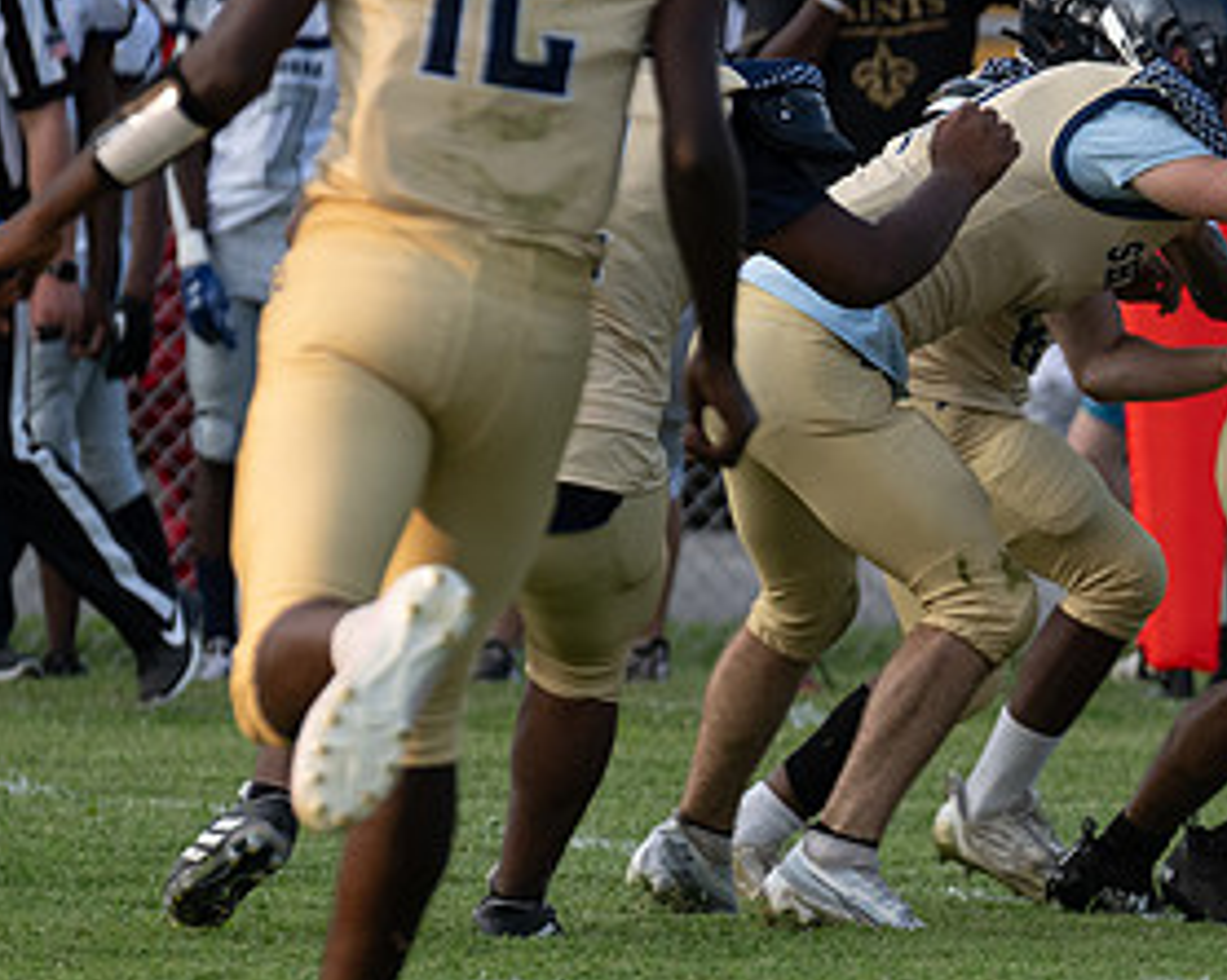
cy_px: 1039
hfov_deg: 2.5
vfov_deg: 2.0
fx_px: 27543
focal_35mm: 759
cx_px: 1730
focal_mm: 240
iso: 560
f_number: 4.5
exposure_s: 1/1000
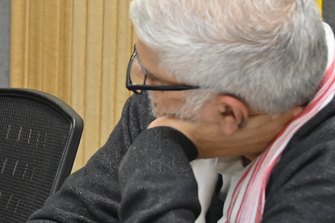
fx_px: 1934
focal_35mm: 208
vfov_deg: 6.6
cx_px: -250
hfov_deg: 9.5
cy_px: 71
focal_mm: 40
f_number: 4
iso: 2000
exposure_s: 1/125
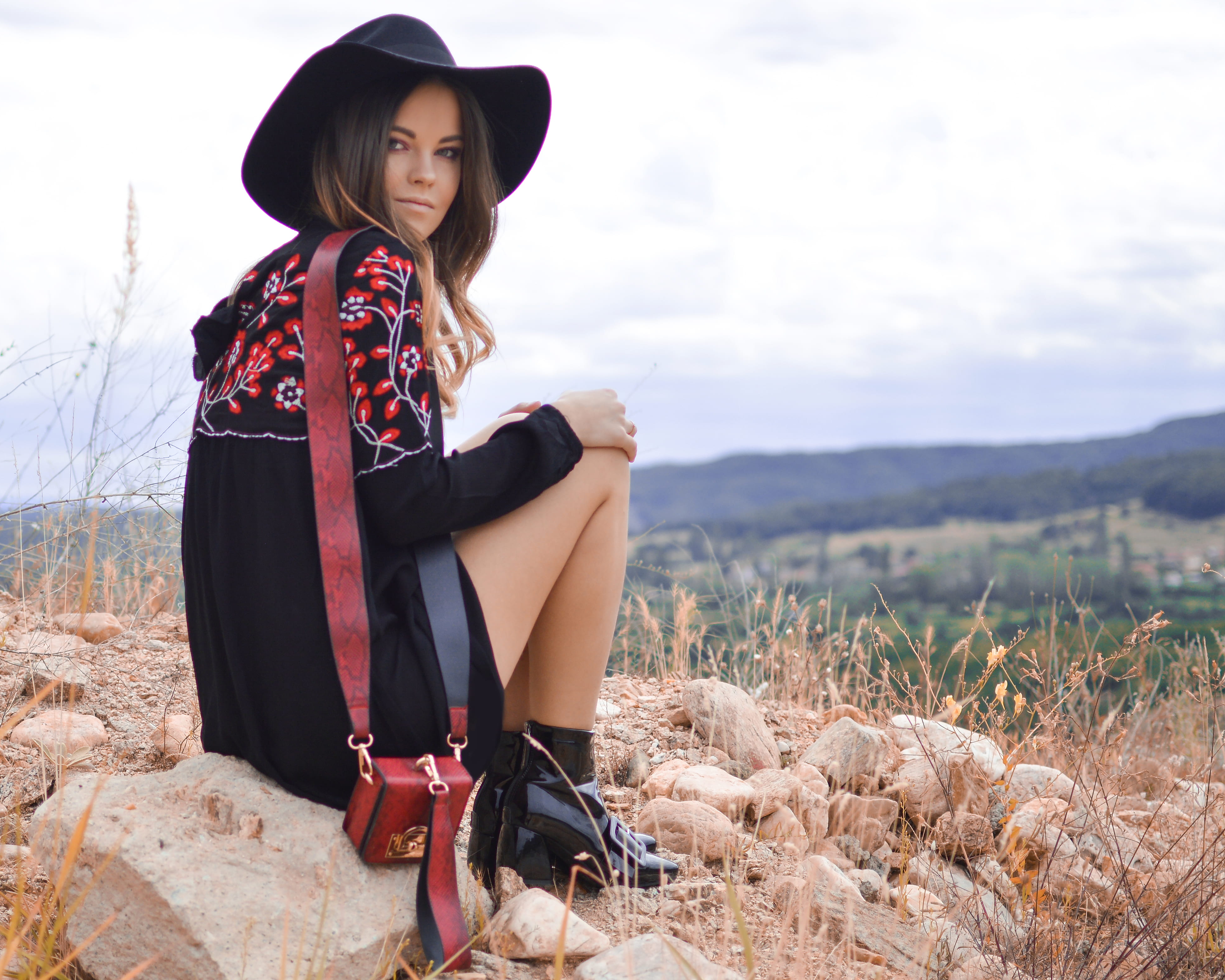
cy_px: 458
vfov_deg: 20.2
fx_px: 2745
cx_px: 425
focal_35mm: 76
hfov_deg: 25.0
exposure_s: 1/4000
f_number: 1.8
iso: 100
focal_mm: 35
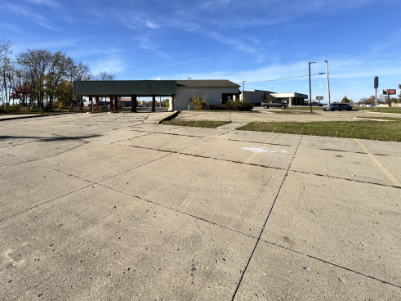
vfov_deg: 67.4
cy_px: 110
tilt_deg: +1.7
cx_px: 157
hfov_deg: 83.5
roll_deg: +2.5
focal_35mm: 19
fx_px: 220
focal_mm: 2.22
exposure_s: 1/2208
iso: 50
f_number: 2.2
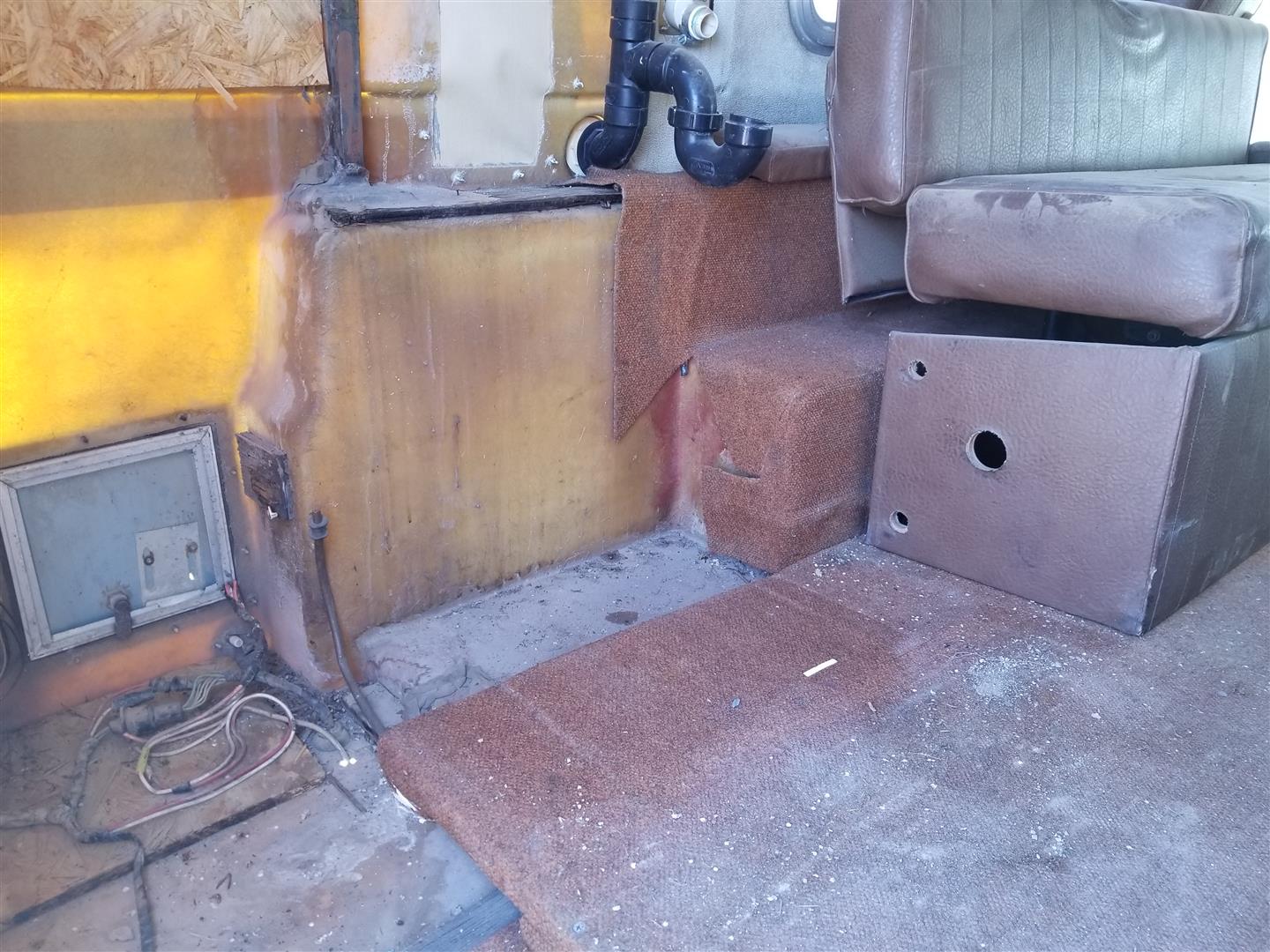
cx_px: 635
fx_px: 954
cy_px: 476
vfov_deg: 53.1
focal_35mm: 26
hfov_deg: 67.3
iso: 80
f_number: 1.7
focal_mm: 4.25
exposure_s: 1/60
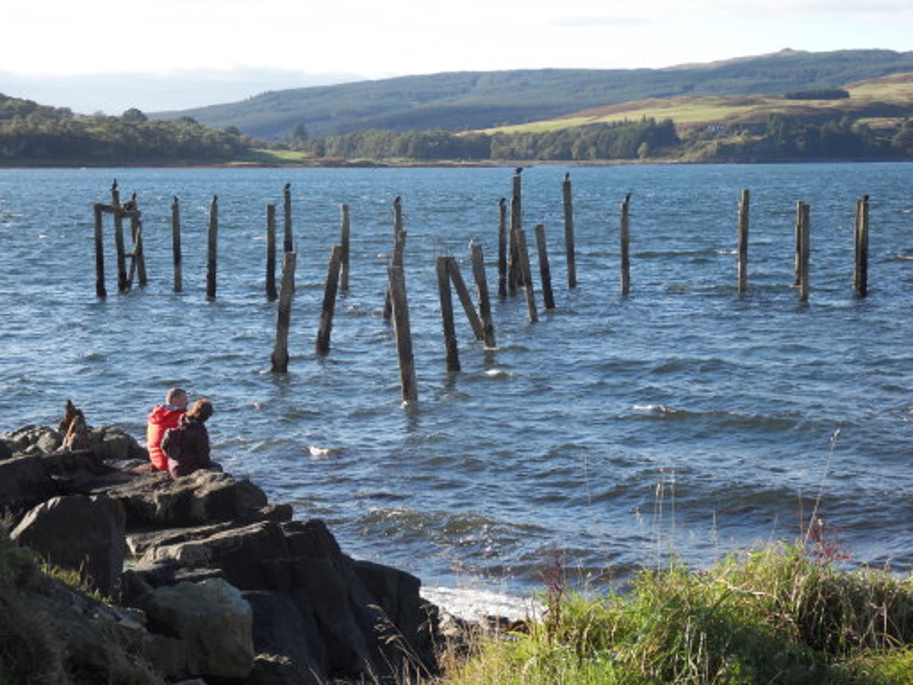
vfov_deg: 18.4
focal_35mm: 80
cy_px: 342
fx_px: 2110
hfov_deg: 24.4
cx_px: 456
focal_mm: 14
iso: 80
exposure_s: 1/180
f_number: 5.3
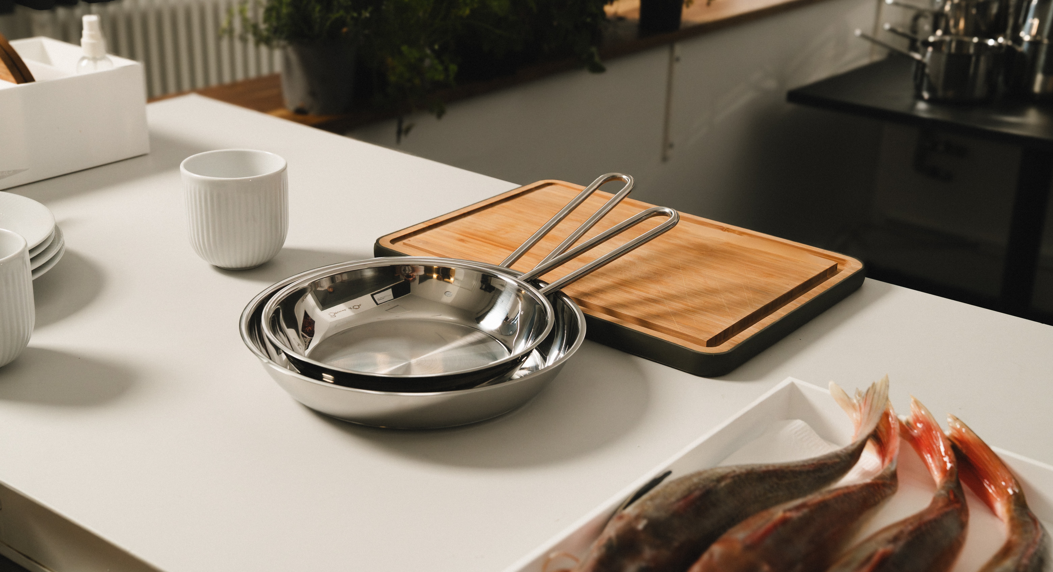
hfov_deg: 42.7
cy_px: 263
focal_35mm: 49
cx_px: 526
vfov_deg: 24.0
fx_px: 1345
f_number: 7.1
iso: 3200
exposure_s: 1/200
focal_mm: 46
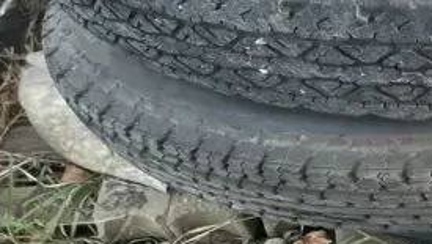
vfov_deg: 16.6
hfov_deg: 29.6
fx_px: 756
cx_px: 440
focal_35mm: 66
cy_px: -126
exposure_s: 1/121
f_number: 1.5
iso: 40
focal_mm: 5.7
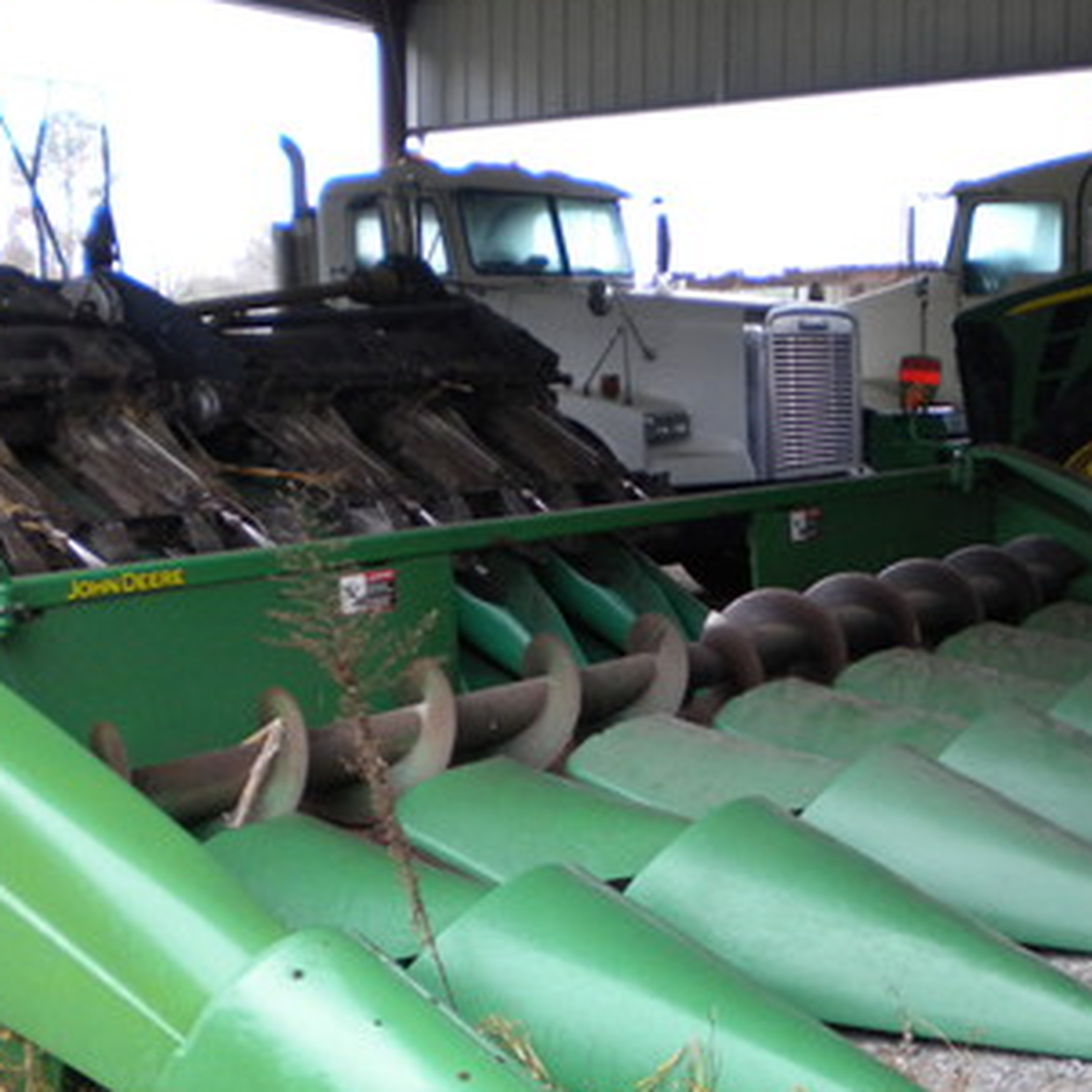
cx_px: 707
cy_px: 715
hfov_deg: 30.4
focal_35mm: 56
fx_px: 1999
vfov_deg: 30.4
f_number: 3.1
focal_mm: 6.3
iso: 306
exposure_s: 1/58.3
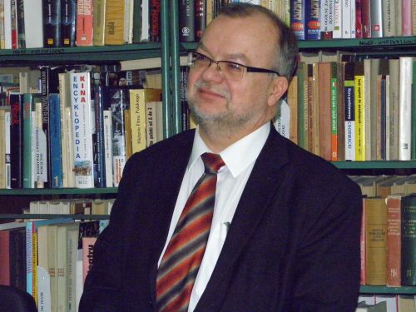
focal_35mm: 149
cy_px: 156
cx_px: 208
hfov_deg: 13.3
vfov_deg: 10.0
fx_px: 1791
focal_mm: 26.8
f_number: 5
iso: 1000
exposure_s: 1/160
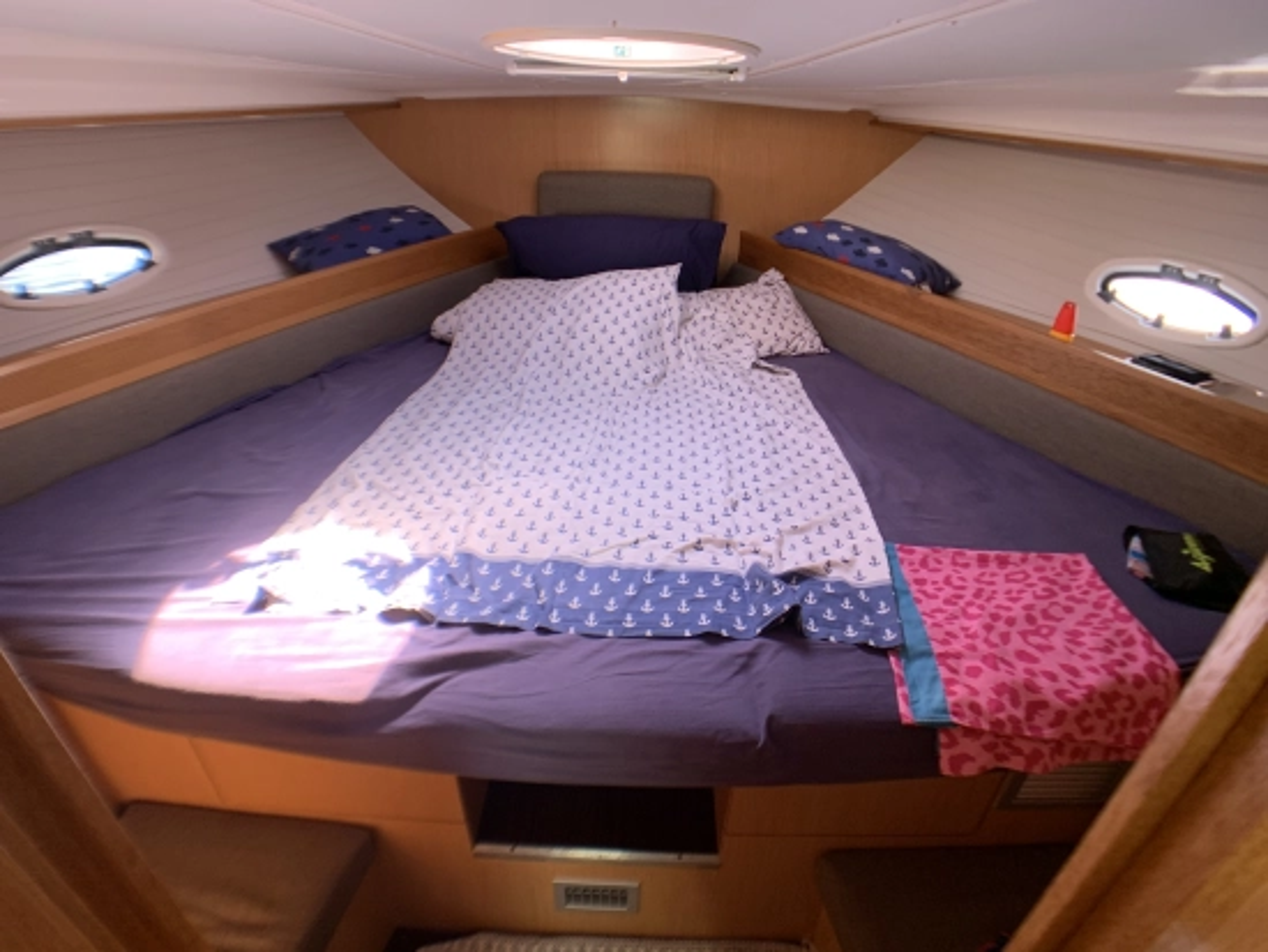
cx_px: 634
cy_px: 476
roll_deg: -1.5
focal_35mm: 26
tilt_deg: -29.7
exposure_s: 1/86
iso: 100
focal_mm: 4.25
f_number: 1.8
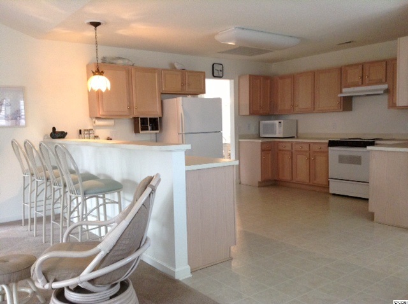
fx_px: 388
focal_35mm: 33
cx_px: 204
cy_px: 152
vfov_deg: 42.8
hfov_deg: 55.4
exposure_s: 1/24
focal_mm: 3.3
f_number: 2.4
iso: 125
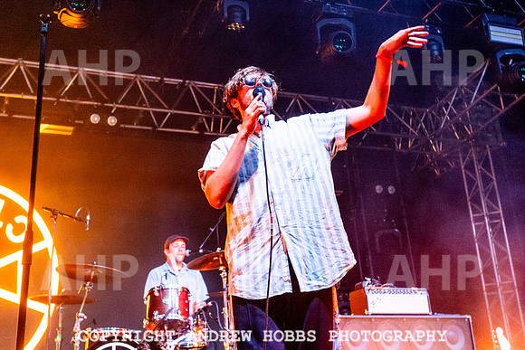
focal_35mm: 51
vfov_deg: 26.3
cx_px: 262
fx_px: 743
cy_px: 96
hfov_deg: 38.9
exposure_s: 1/200
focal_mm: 35
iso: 4000
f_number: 3.5
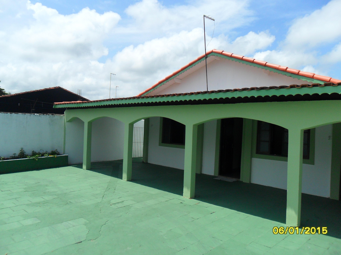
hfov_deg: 65.3
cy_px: 128
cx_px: 170
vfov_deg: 51.4
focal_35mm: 27
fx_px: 266
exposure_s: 1/250
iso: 100
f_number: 8.9
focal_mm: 4.9
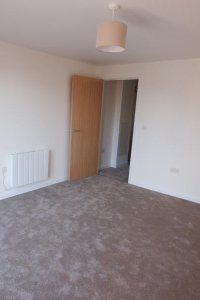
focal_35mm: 26
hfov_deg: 49.1
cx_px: 77
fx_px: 217
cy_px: 150
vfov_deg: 69.4
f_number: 4.5
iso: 200
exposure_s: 1/45
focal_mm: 10
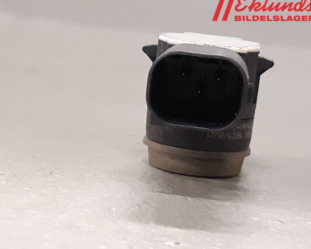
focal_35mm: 28
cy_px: 121
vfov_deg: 51.5
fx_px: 258
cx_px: 143
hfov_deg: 62.1
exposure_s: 1/60
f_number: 1.7
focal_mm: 3.93
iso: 250
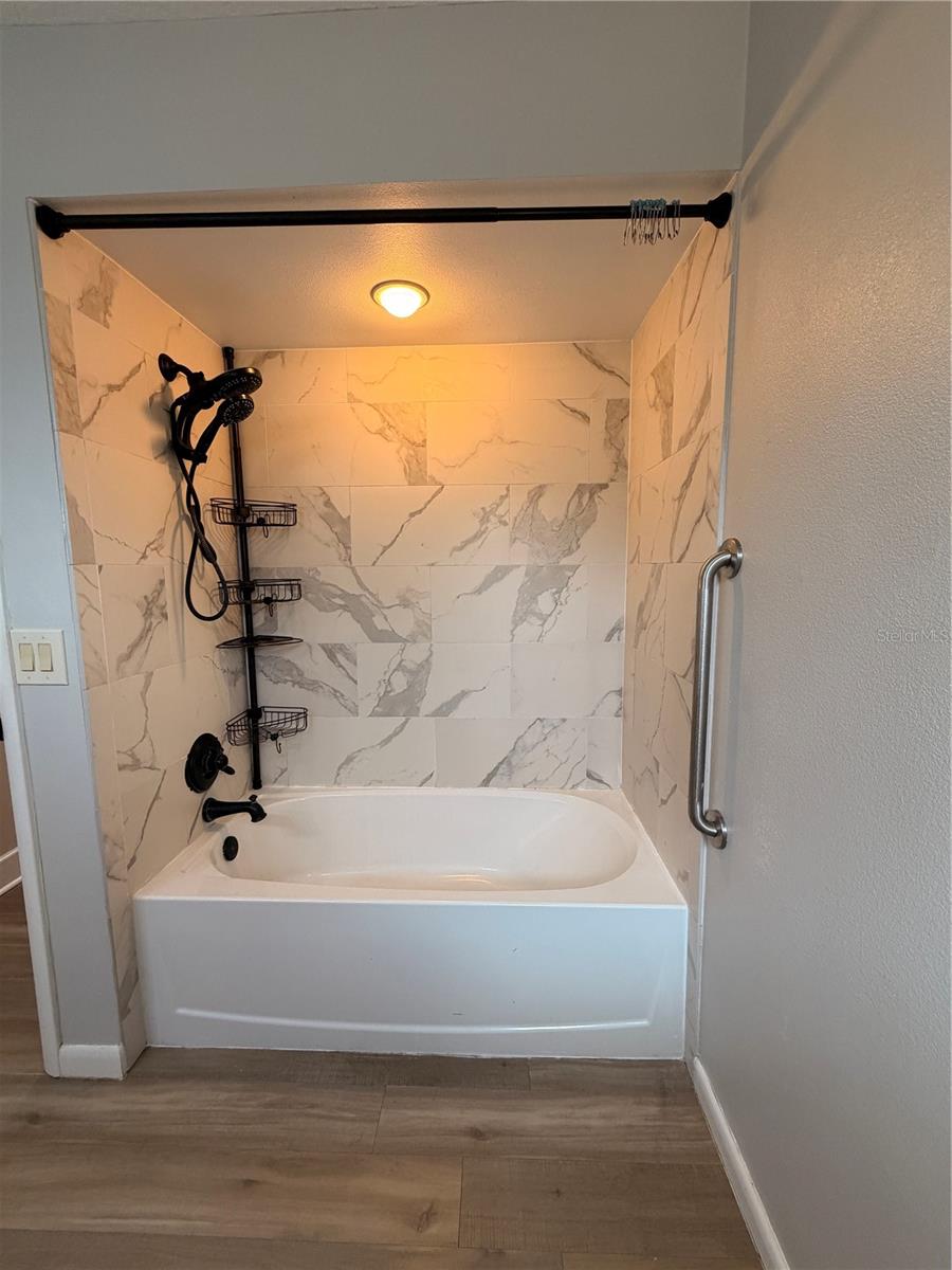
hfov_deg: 85.7
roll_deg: +0.5
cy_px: 635
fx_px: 513
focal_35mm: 14
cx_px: 476
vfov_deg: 102.1
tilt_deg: -7.5
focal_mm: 2.22
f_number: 2.2
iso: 250
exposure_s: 1/120
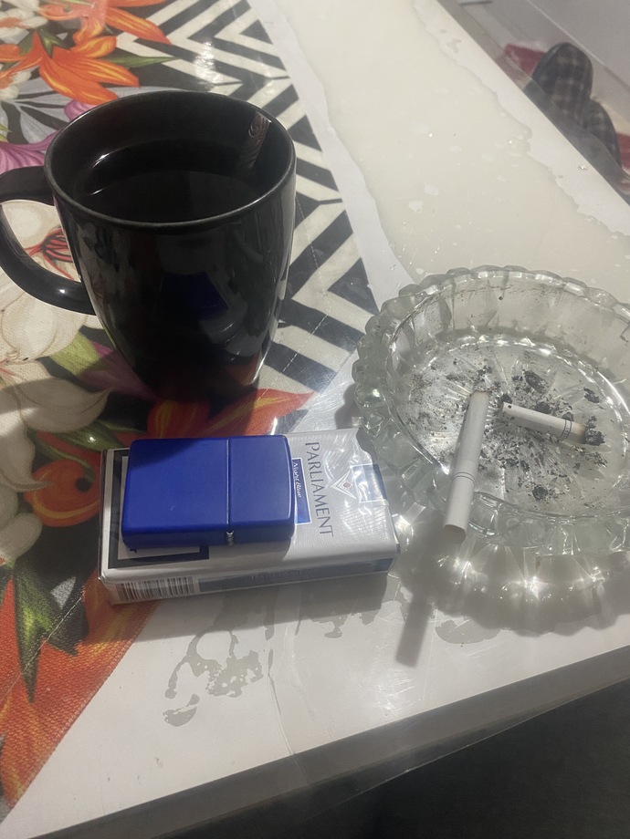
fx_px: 631
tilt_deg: -52.2
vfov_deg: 67.3
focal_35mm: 26
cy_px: 420
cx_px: 315
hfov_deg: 53.1
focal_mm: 4.25
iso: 400
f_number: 1.8
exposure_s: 1/50
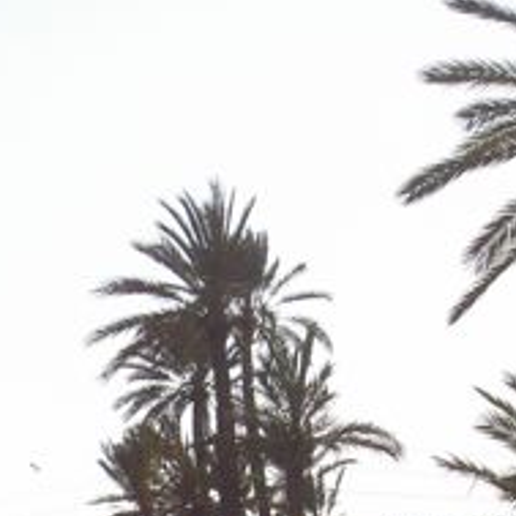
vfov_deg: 6.1
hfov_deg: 6.1
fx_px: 4823
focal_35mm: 286
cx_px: 128
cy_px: 560
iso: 200
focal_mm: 16.8
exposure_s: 1/1000
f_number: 8.3
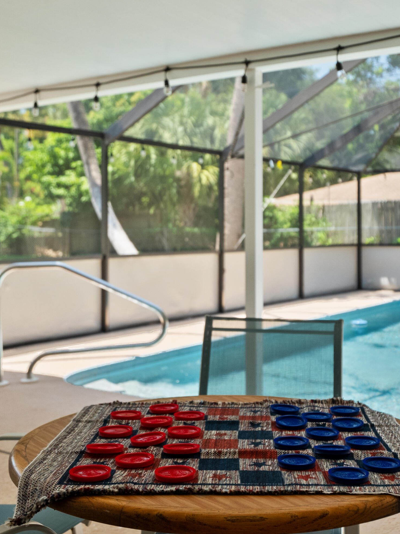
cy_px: 263
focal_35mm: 44
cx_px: 253
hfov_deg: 32.7
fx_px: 678
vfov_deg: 42.9
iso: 2000
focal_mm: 30
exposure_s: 1/320
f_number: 4
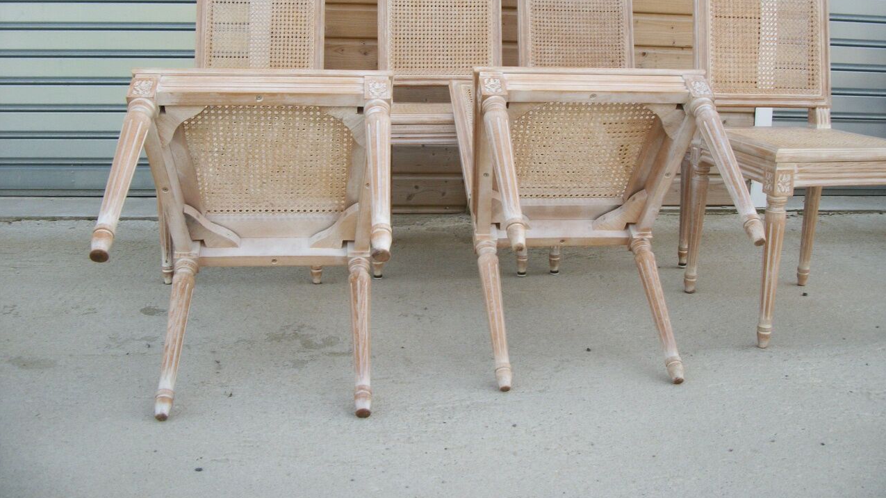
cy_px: 178
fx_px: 822
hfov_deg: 56.6
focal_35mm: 35
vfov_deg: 33.5
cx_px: 443
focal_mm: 5.7
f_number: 8.8
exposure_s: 1/50
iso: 80
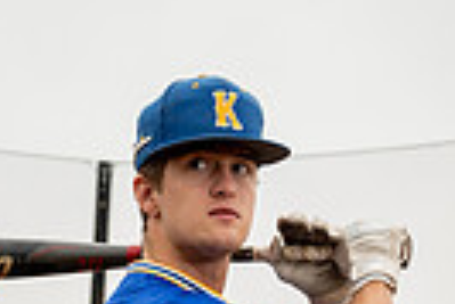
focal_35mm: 135
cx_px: 109
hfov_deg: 15.1
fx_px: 1708
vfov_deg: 9.2
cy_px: 714
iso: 200
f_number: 5.6
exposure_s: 1/250
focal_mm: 40
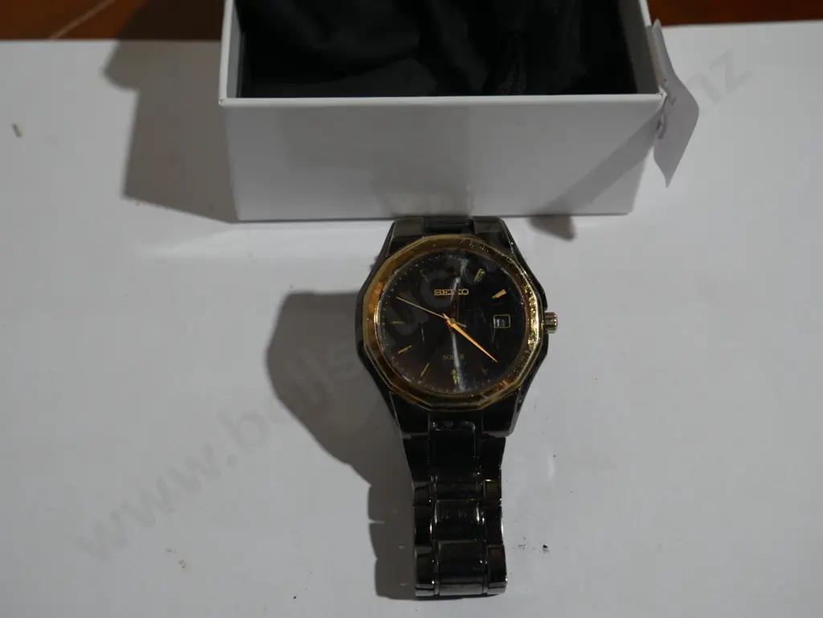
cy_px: 309
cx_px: 412
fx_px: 1094
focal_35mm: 46
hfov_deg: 41.2
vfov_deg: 31.5
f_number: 5.1
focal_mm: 23
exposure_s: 1/60
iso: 250
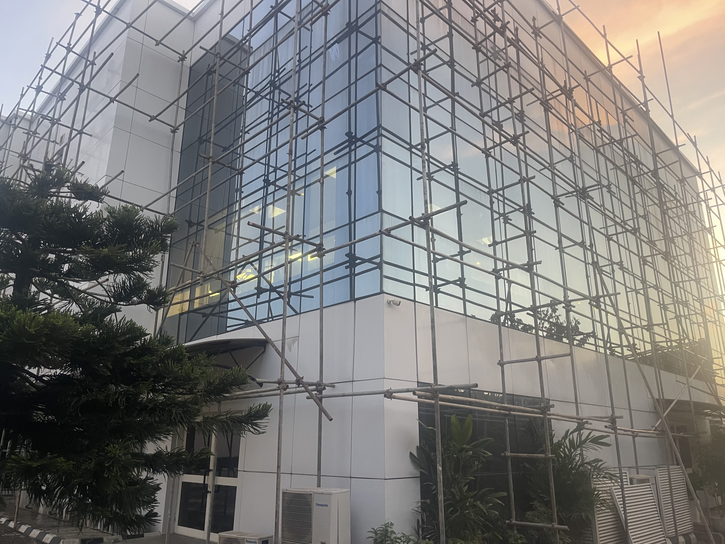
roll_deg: -0.9
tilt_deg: +17.1
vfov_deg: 54.9
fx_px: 524
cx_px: 362
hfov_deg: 69.4
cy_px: 272
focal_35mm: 25
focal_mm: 5.1
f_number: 1.6
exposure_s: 1/60
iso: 200
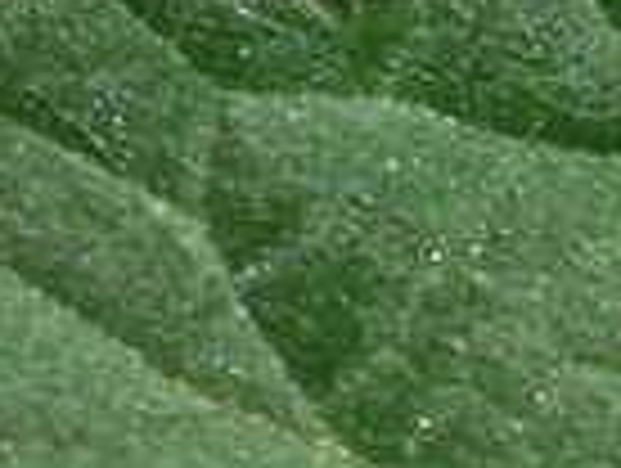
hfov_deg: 2.0
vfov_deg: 1.5
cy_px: 986
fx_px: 18169
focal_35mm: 1011
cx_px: 785
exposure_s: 1/160
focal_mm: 34.7
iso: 200
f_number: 11
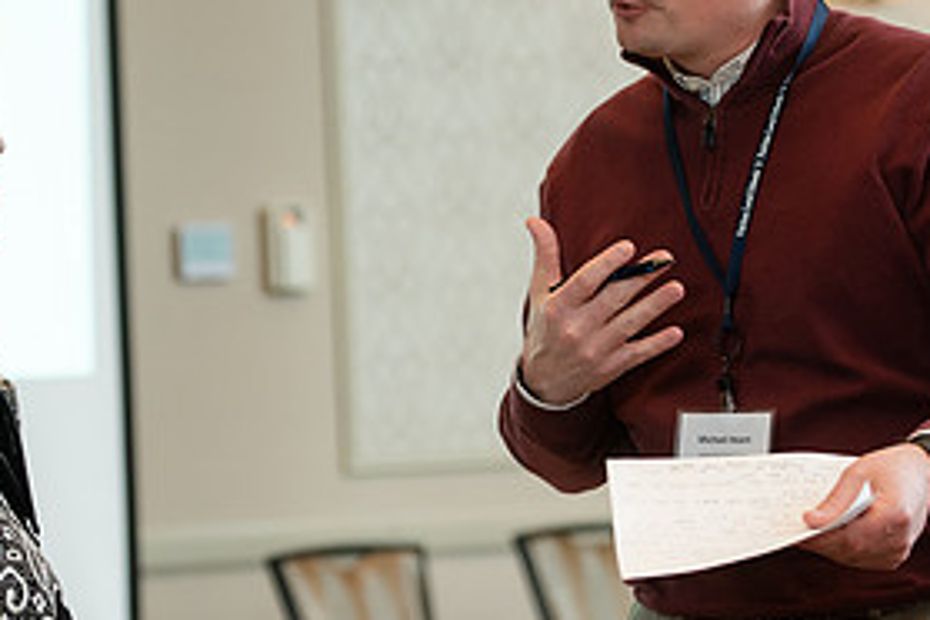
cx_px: 387
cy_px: 318
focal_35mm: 177
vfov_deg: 7.8
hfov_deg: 11.6
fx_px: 4572
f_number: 3.2
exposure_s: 1/160
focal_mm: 85
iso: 1250
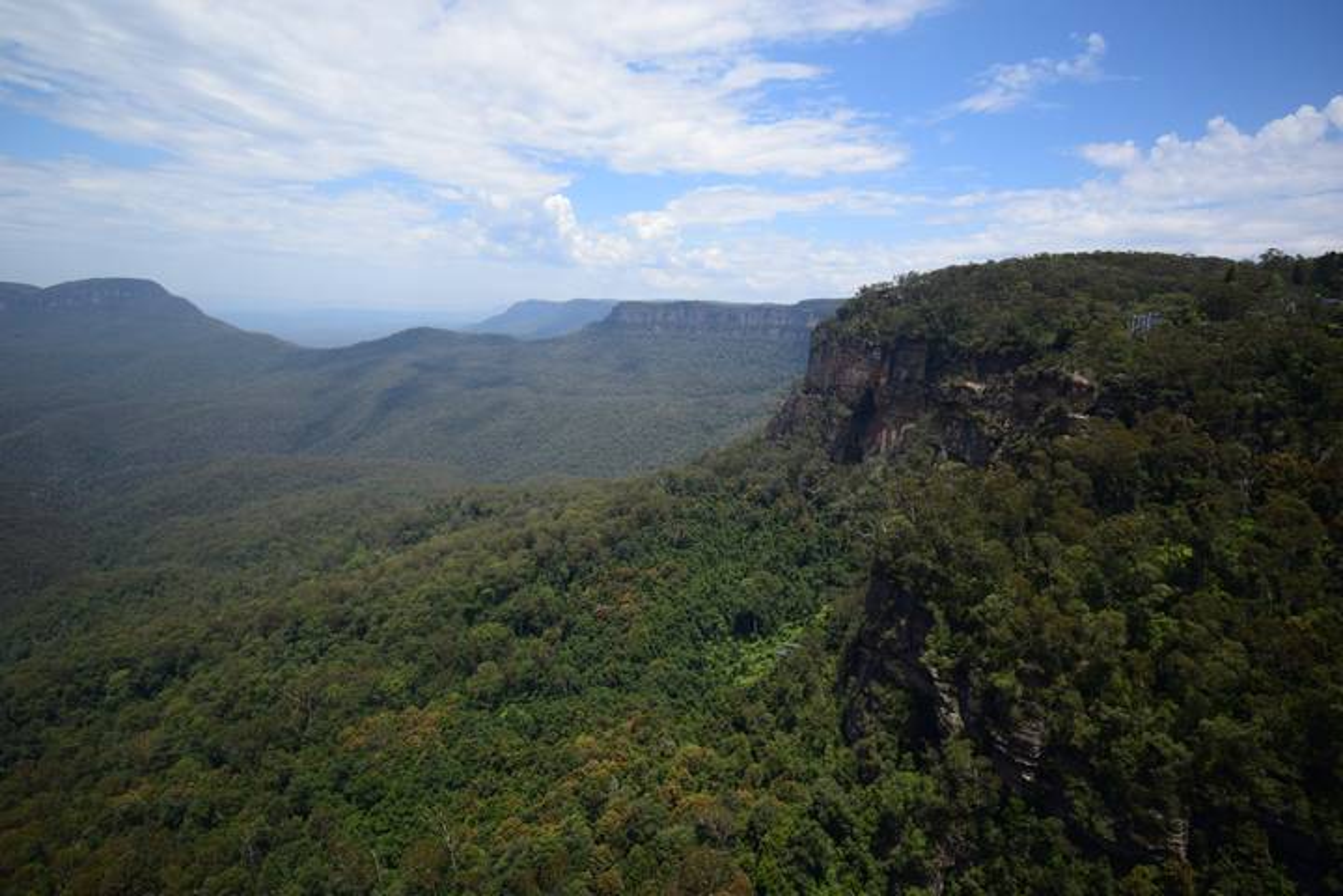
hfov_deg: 85.4
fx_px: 727
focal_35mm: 20
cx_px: 672
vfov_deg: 63.2
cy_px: 448
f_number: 5
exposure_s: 1/1250
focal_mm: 13
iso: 200
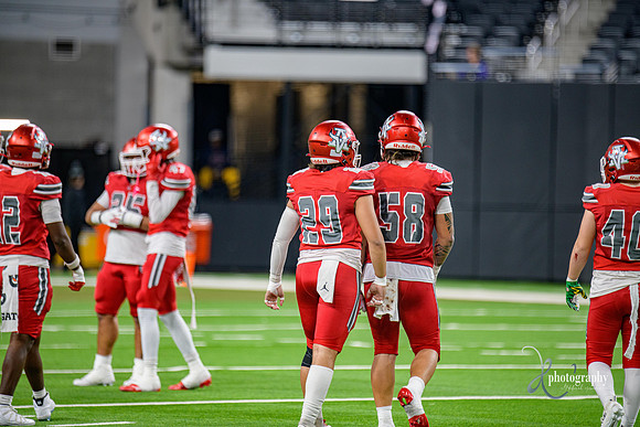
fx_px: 5334
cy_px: 214
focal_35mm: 300
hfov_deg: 6.9
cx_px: 320
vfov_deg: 4.6
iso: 1000
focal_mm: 300
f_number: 2.8
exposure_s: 1/400
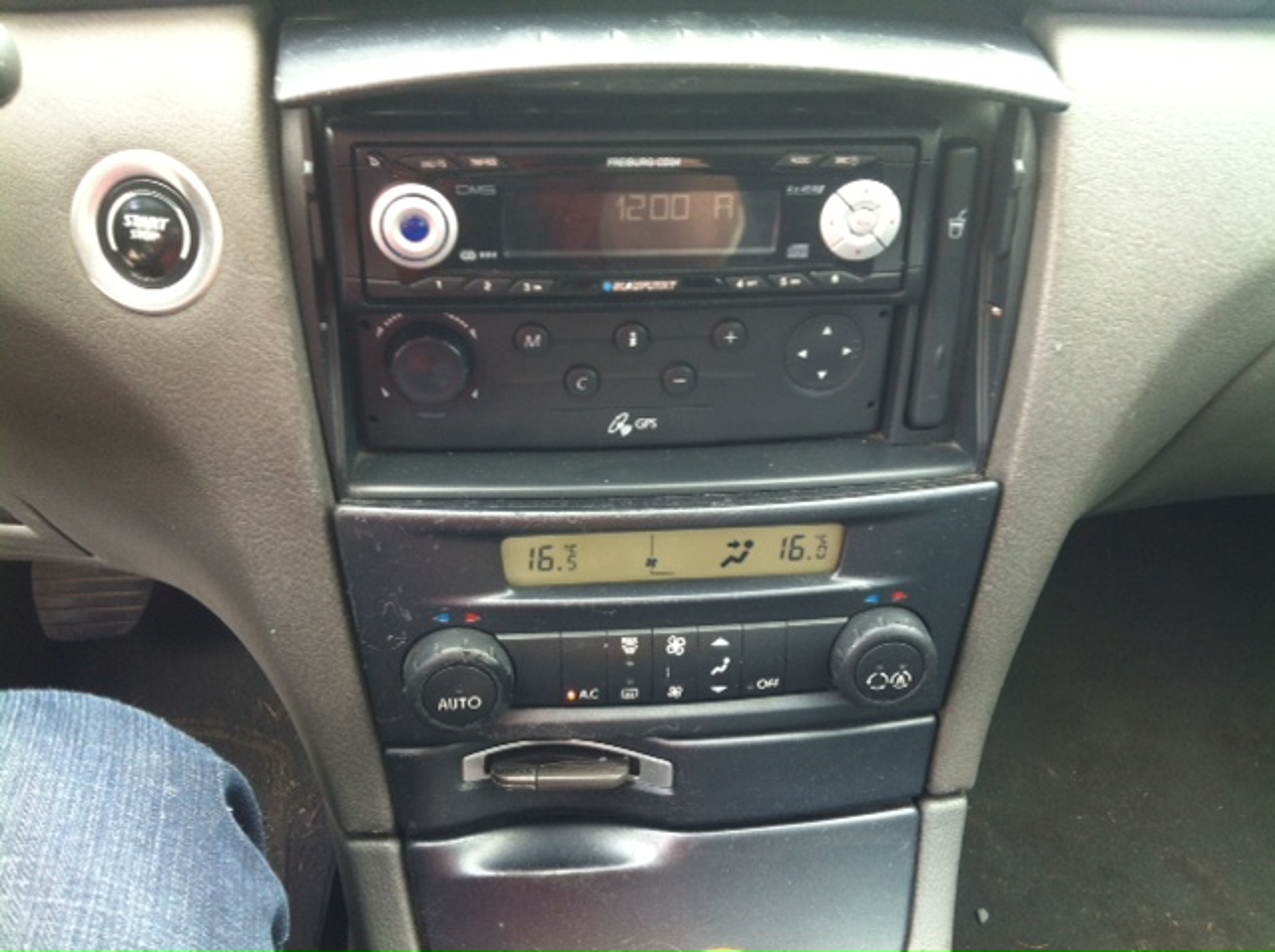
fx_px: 1287
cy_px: 476
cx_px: 638
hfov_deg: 52.7
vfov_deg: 40.6
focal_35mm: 35
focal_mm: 3.85
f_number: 2.8
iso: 80
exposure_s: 1/20
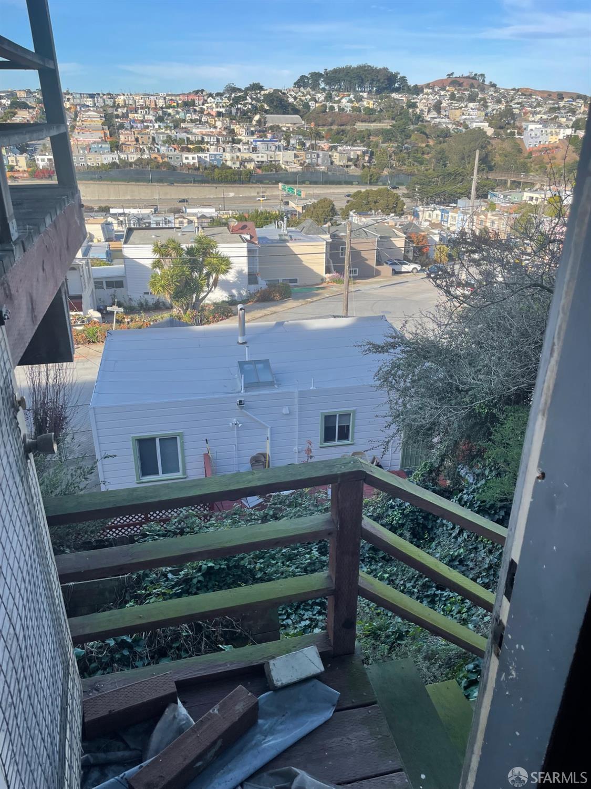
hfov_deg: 53.1
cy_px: 394
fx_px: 592
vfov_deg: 67.3
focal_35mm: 26
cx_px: 296
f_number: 1.6
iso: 32
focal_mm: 4.2
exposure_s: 1/861
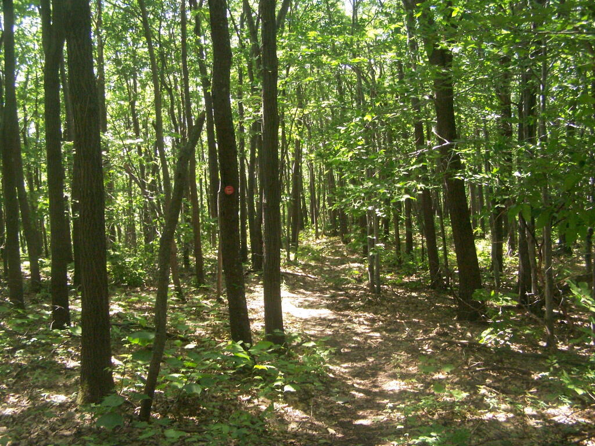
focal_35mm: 38
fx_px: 653
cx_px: 298
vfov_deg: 37.7
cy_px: 223
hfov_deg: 49.0
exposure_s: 1/60
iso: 400
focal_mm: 6.3
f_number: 2.8
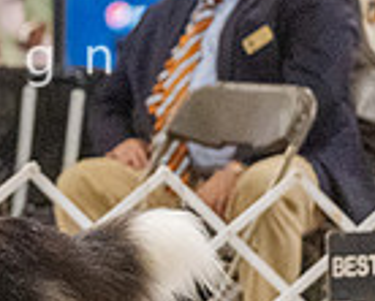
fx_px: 7140
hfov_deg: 3.0
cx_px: -383
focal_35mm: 642
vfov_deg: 2.4
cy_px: 155
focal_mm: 140
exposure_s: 1/400
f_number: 3.2
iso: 6400
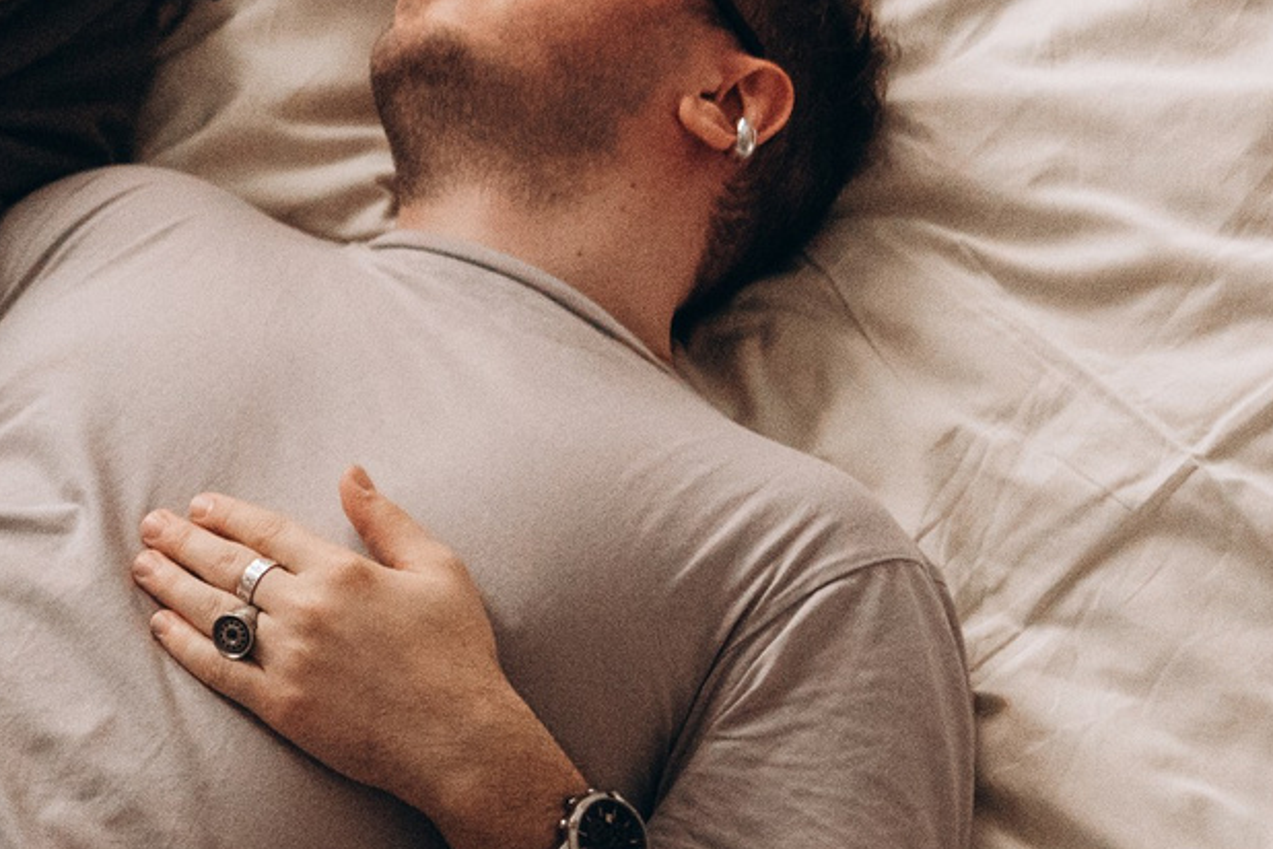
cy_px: 421
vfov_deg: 9.5
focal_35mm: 145
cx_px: -630
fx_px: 5127
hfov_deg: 13.4
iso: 3200
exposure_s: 1/160
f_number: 2.8
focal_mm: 35
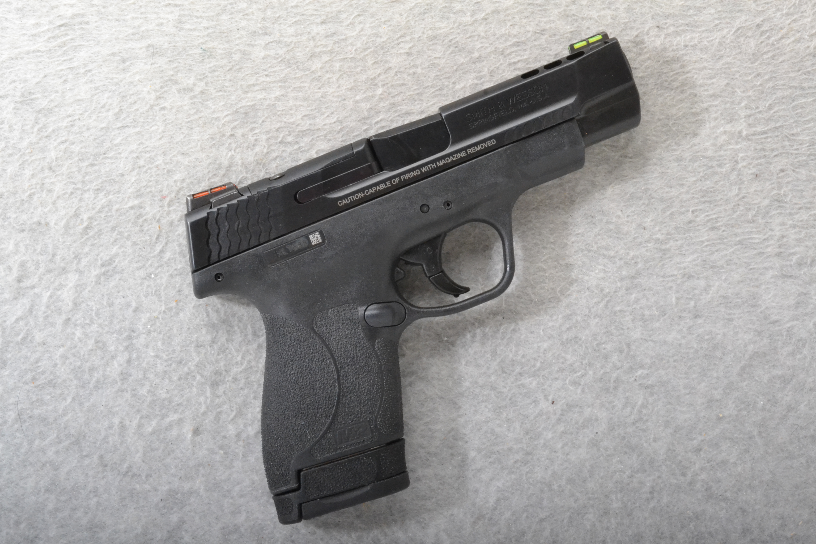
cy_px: 272
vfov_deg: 21.6
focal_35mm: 63
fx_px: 1428
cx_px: 408
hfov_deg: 31.9
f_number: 20
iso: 3200
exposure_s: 1/160
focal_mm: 42
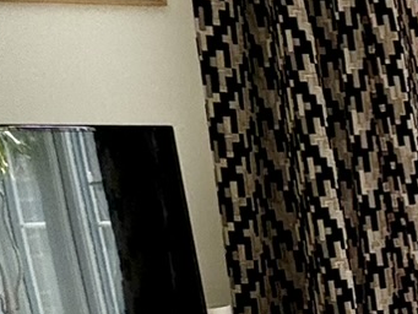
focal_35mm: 84
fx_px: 1015
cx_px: 1024
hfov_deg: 14.4
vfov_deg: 17.2
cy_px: 309
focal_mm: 2.22
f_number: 2.2
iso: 40
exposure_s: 1/99
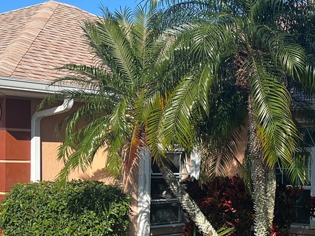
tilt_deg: -0.9
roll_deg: -1.6
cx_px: 298
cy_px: 169
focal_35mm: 82
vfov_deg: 17.9
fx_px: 746
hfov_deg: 23.1
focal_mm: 5.7
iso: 50
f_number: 1.5
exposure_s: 1/3257
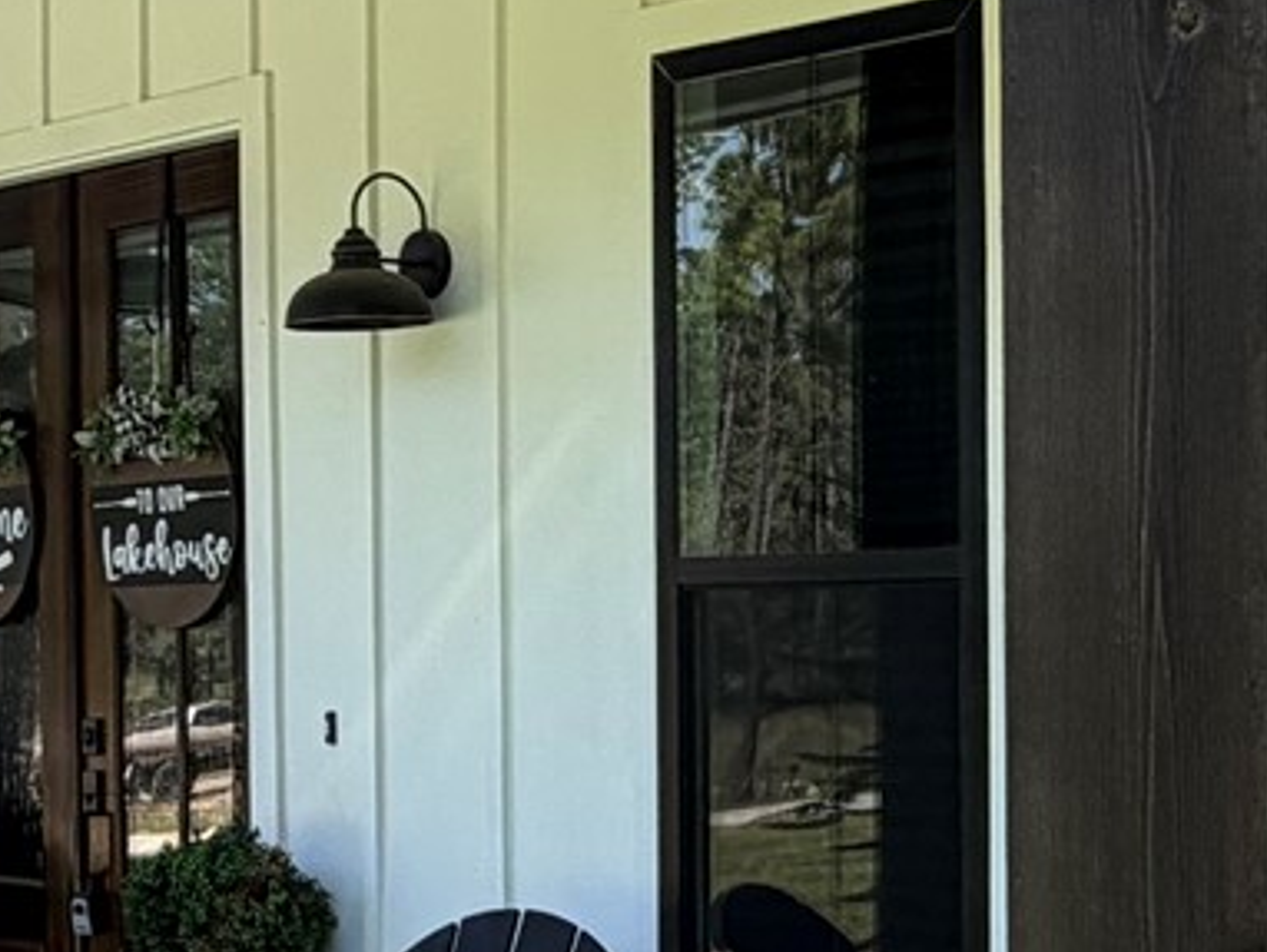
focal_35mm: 75
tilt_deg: -2.0
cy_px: 697
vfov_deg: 19.5
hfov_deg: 25.9
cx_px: 793
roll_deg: +1.4
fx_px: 2747
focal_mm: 2.22
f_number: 2.2
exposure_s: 1/502
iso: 50
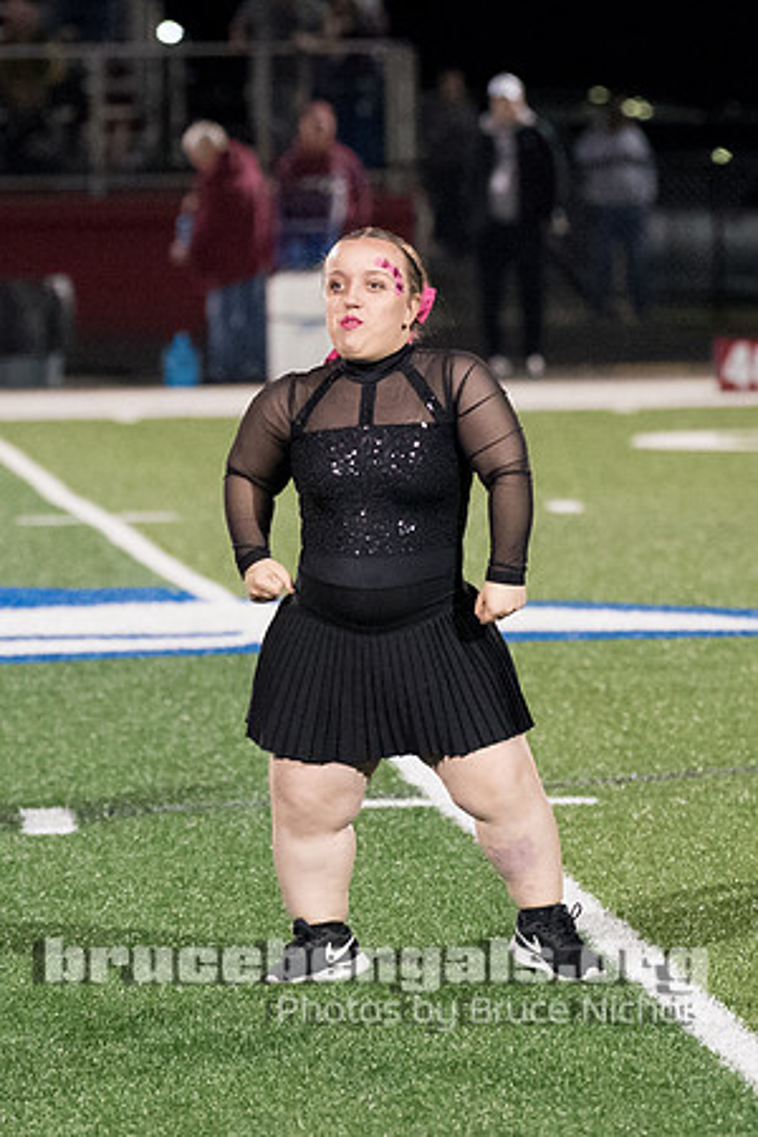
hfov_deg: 4.4
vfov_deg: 6.7
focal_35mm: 309
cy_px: 471
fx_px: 9762
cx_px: 427
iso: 10000
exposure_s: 1/1000
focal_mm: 125
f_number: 2.8
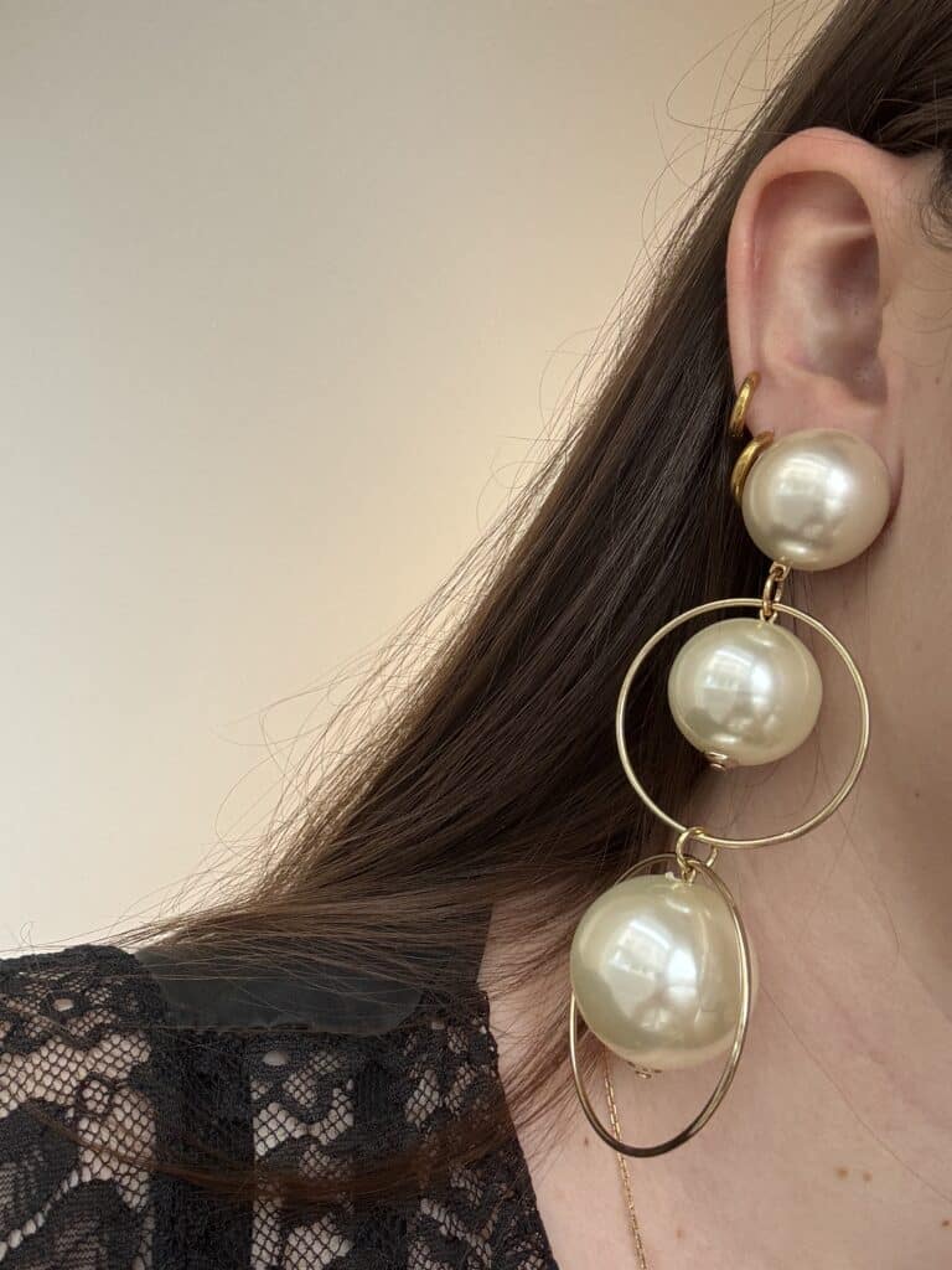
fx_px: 1100
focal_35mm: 30
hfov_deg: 46.8
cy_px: 635
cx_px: 476
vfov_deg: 60.0
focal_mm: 2.69
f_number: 1.9
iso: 25
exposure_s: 1/121
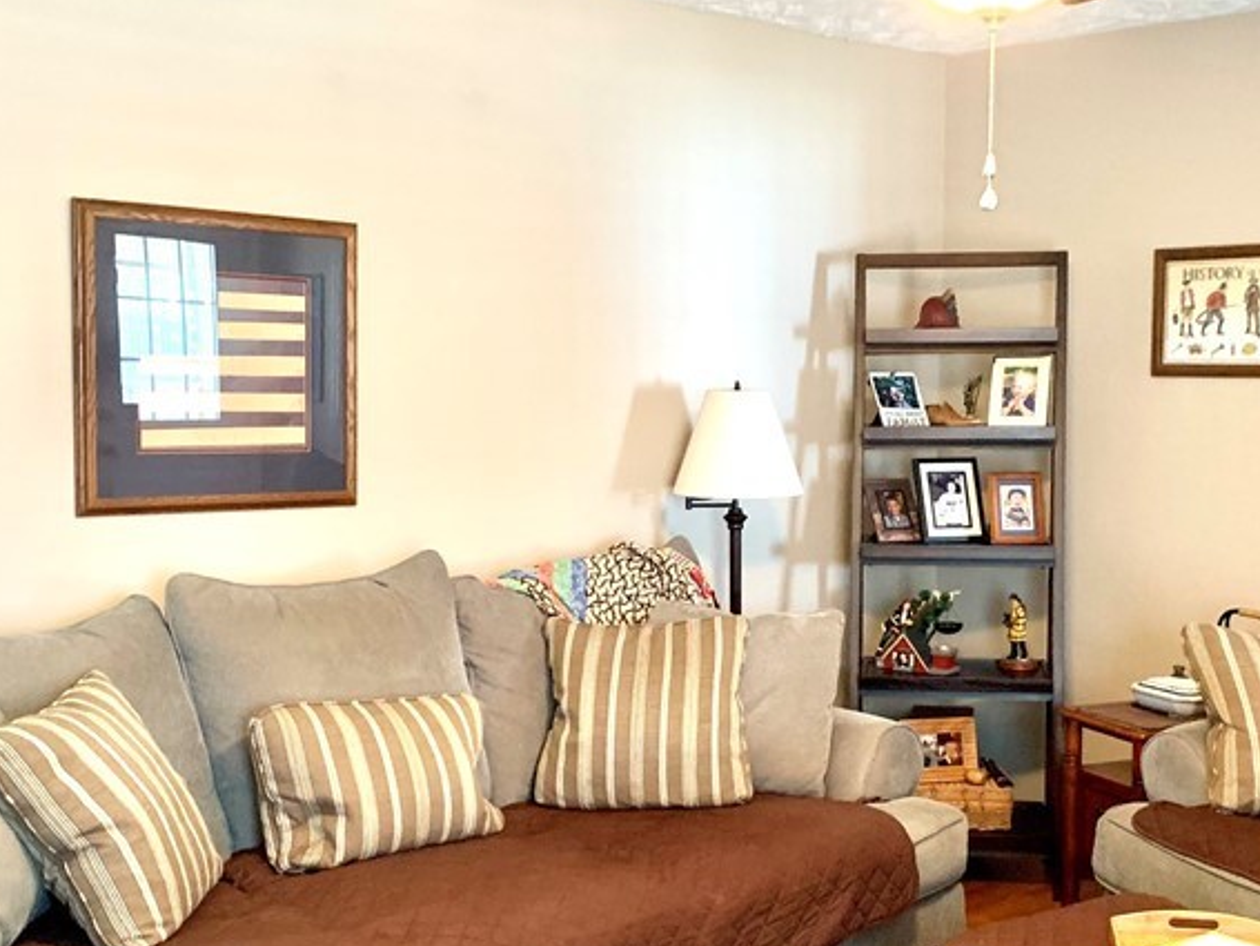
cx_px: 732
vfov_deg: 30.8
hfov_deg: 40.3
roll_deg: +0.0
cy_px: 583
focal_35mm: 47
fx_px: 1711
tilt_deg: -6.6
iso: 500
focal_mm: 4.25
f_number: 1.8
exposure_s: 1/30
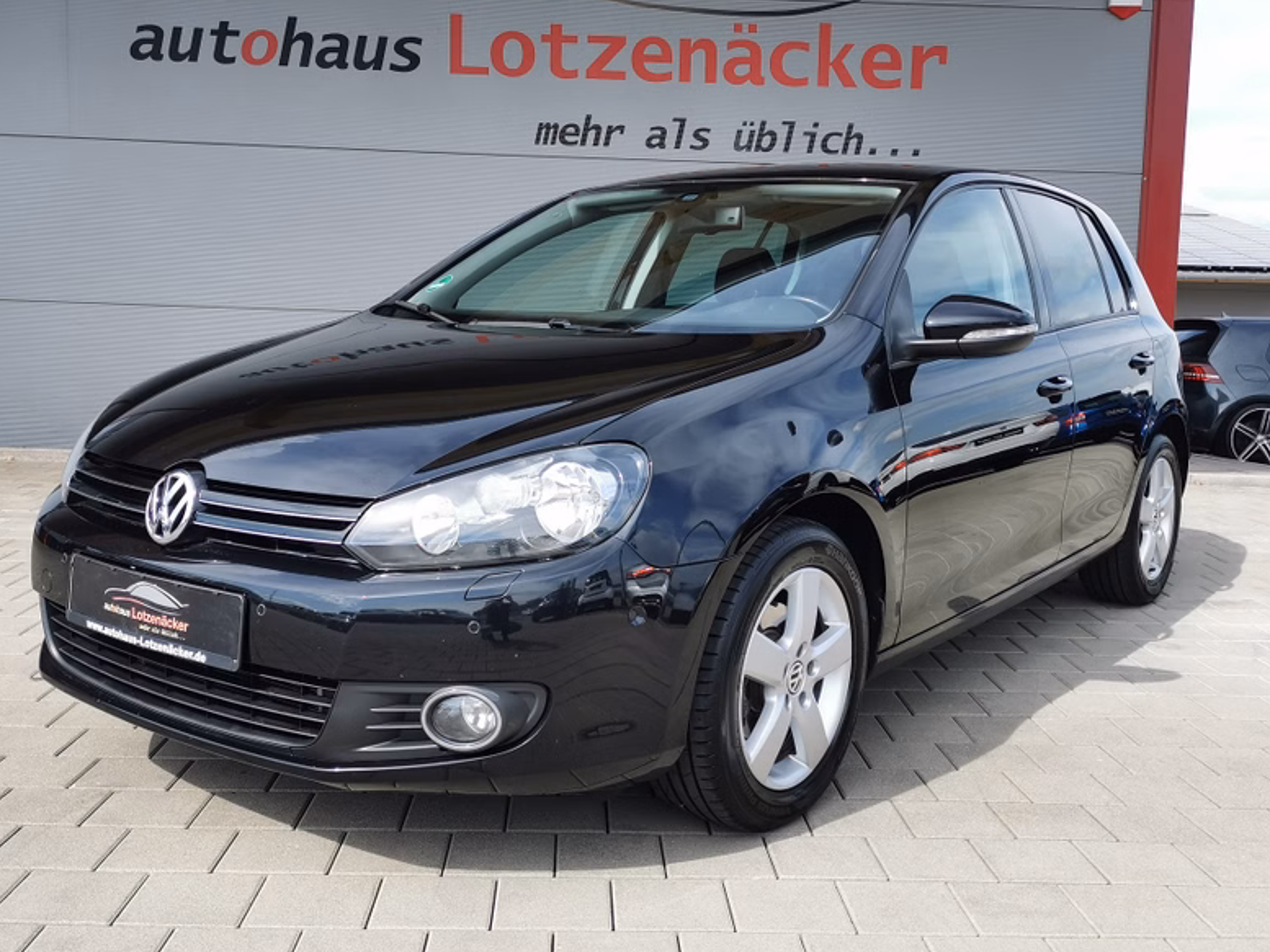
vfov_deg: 40.7
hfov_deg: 52.6
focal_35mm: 35
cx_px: 618
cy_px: 465
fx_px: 1284
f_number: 1.8
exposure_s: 1/1307
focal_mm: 5.58
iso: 50
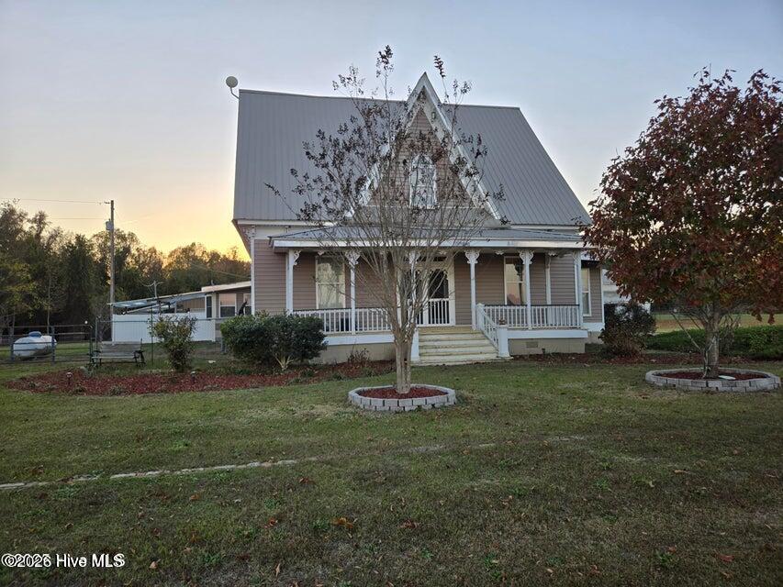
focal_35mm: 23
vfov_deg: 58.9
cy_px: 294
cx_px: 392
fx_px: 520
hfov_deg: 73.9
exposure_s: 1/212
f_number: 1.8
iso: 25
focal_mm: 5.4
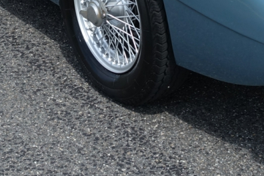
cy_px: -158
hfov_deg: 15.2
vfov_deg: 9.6
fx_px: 990
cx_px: 155
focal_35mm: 135
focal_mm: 12.06
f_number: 4
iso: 125
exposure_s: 1/100
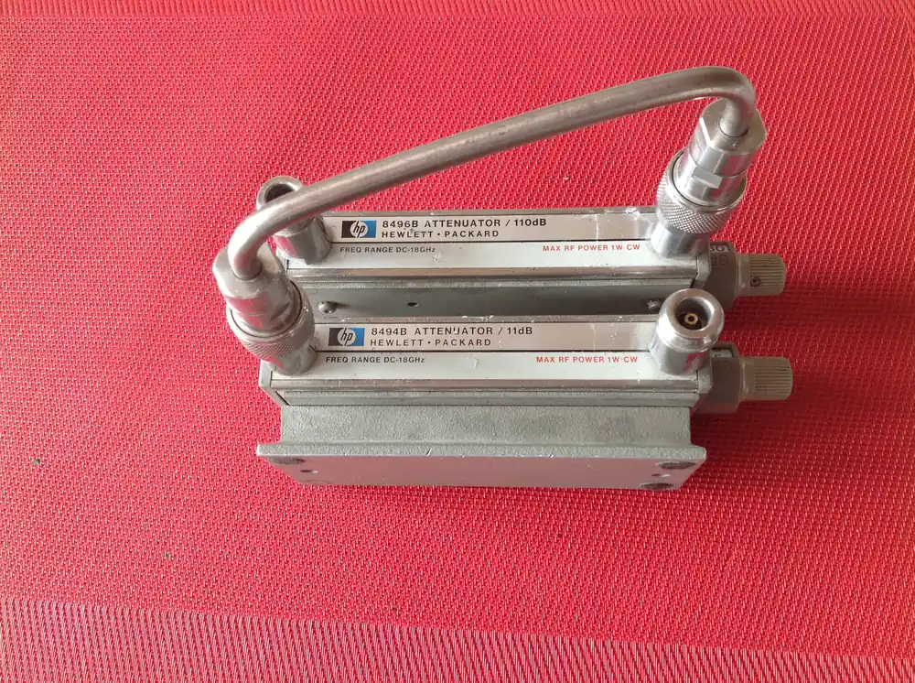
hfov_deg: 52.7
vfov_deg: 40.6
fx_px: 923
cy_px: 342
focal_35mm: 35
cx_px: 458
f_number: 2.4
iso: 64
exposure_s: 1/40
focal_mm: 4.28
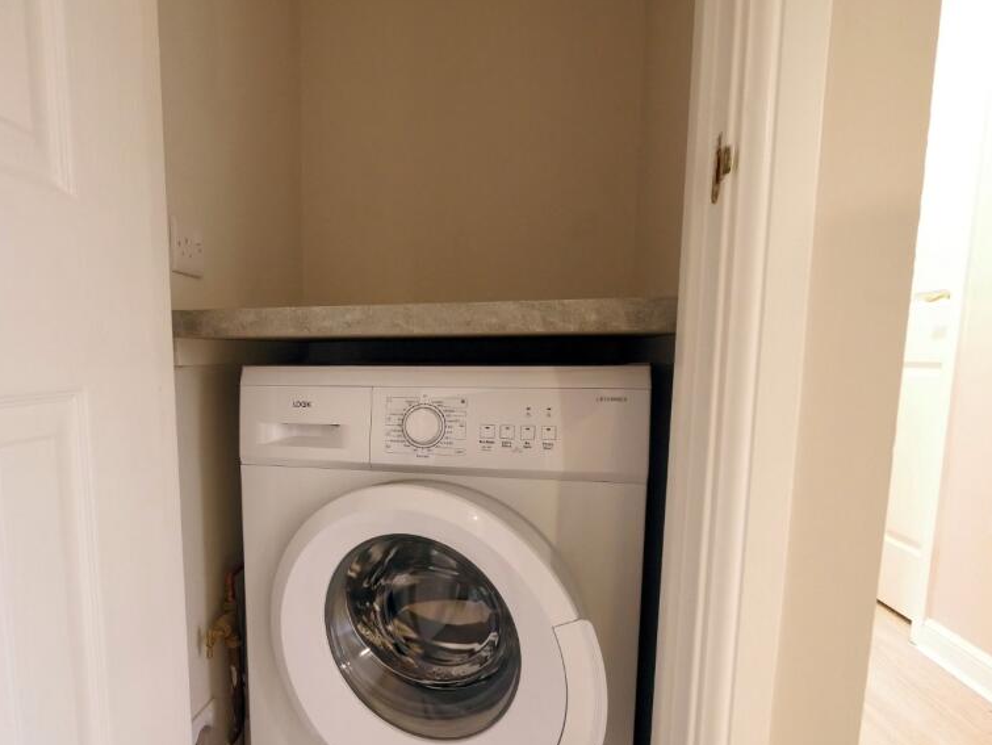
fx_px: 545
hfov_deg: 83.0
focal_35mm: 19
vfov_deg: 68.5
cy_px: 416
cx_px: 372
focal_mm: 7
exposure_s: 1/40
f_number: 4
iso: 3200
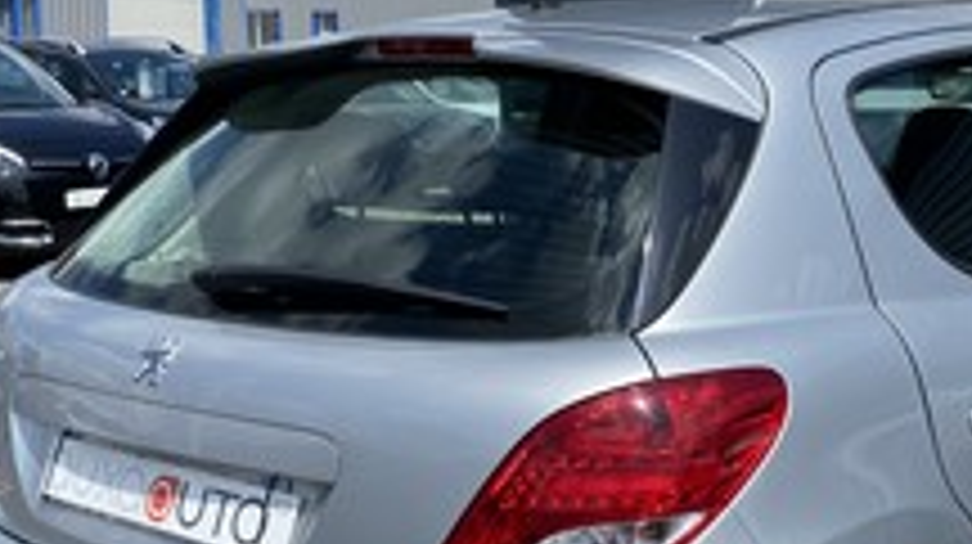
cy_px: 303
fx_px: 1725
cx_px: 684
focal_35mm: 67
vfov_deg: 17.9
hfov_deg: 31.1
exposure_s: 1/3497
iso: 32
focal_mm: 4.25
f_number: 1.8
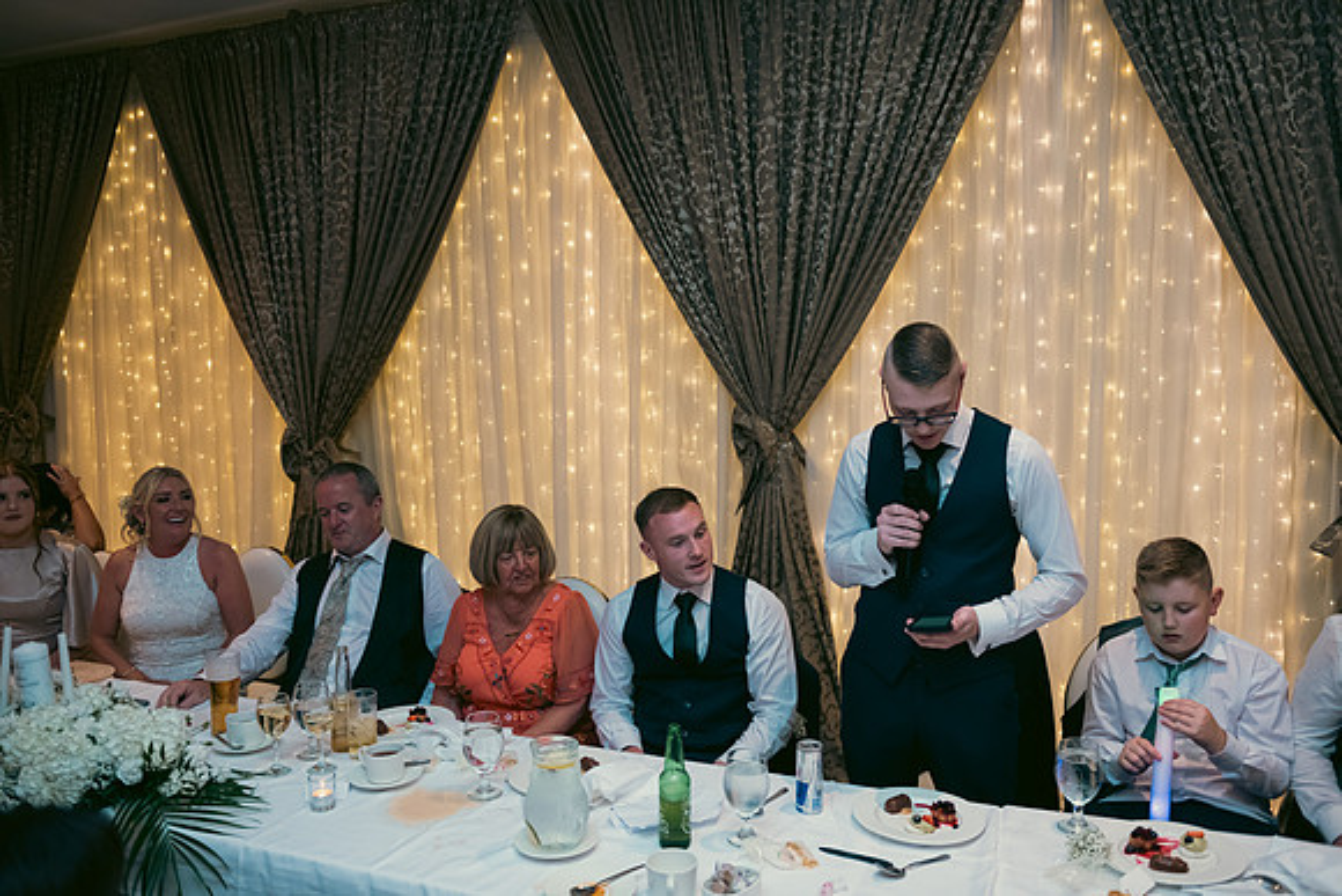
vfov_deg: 45.0
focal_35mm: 29
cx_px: 671
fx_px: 1081
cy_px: 448
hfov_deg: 63.6
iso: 800
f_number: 3.5
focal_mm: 29
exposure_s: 1/160
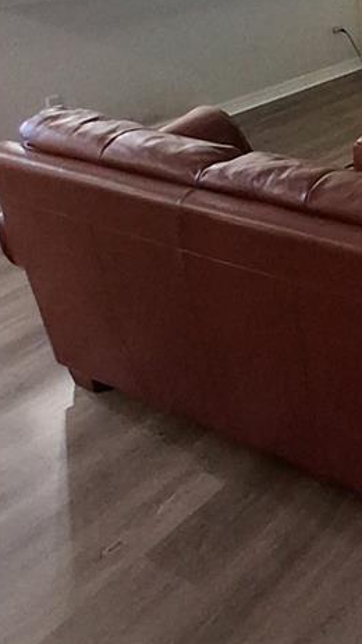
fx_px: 820
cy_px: 136
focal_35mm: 48
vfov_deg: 41.2
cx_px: 434
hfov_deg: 22.9
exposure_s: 1/30
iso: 400
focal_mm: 1.4
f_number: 2.2
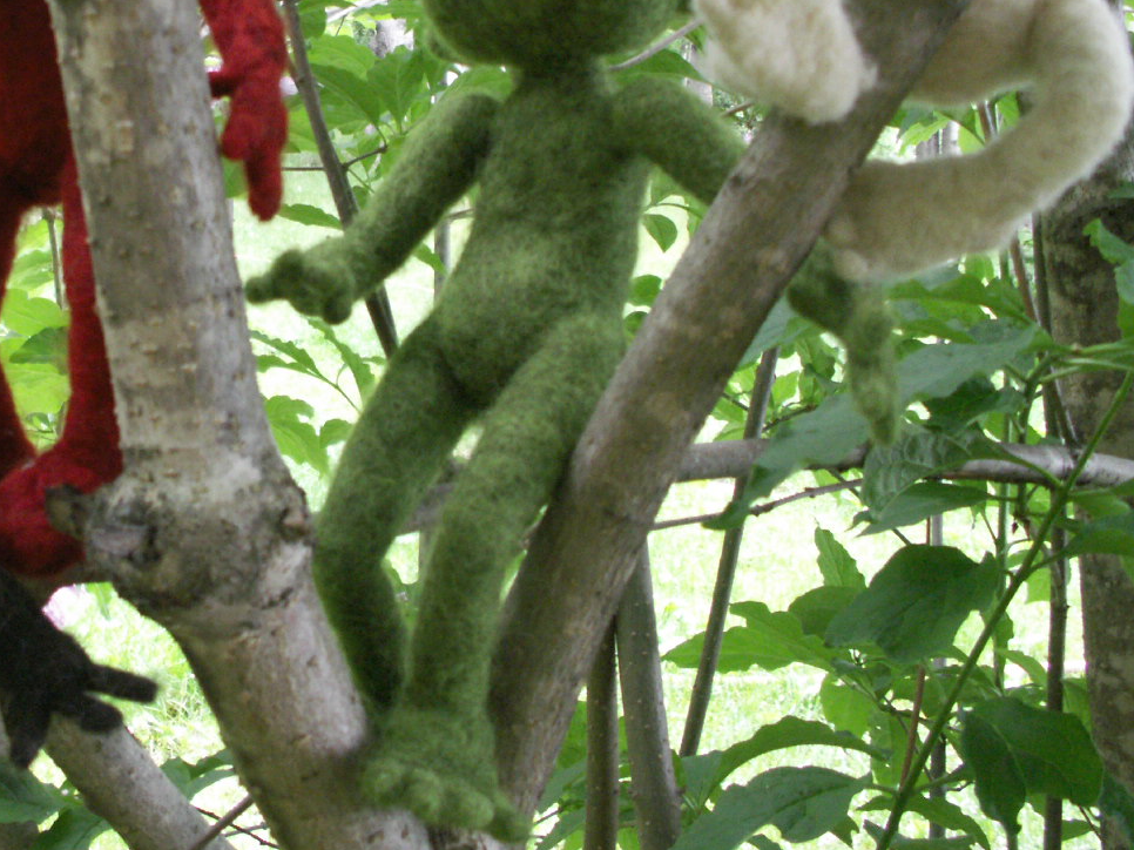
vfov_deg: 24.9
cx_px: 215
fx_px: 1900
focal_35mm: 58
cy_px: 214
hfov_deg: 32.3
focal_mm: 5.86
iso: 160
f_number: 2.8
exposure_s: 1/40
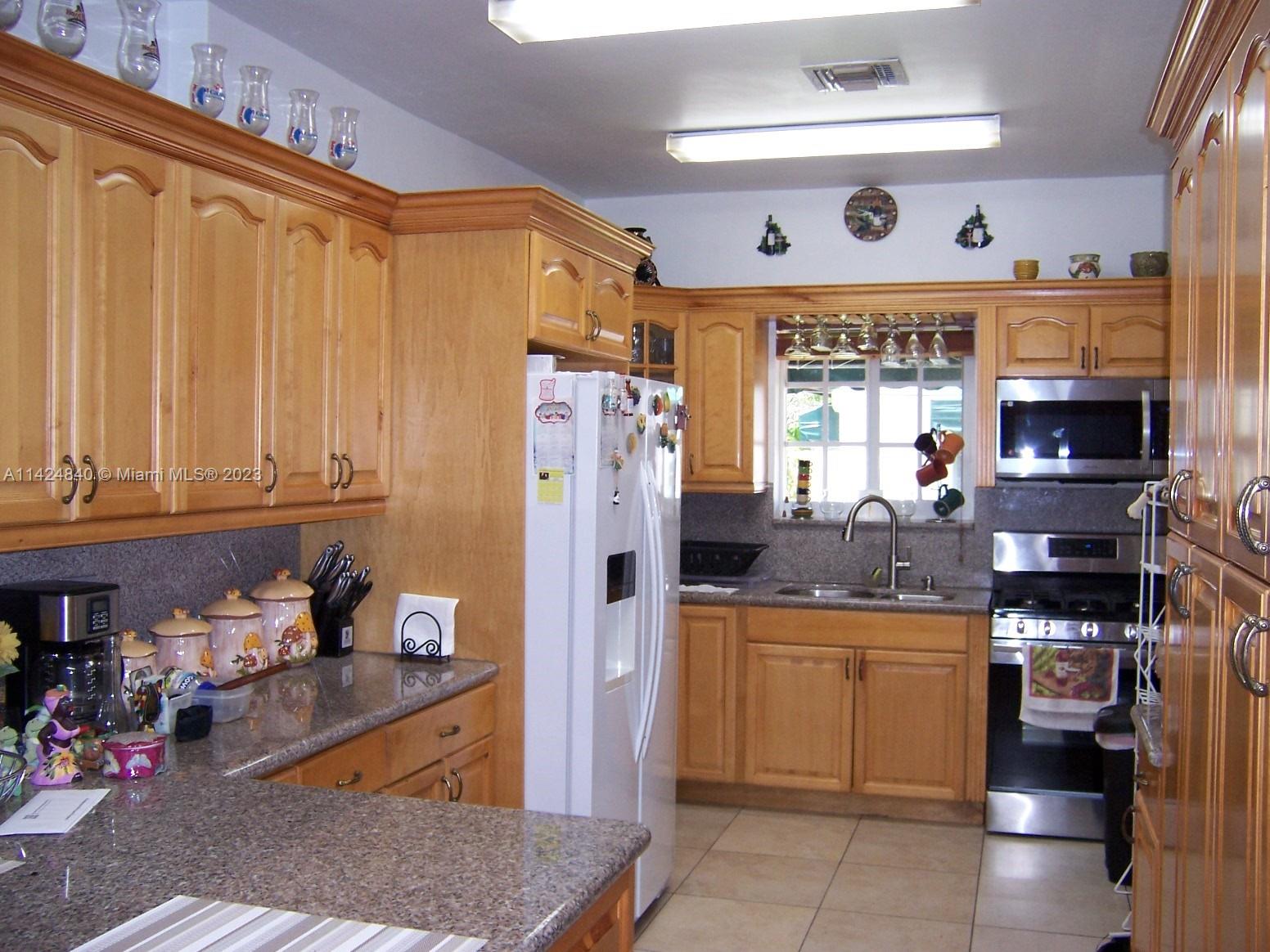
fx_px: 1211
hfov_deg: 55.4
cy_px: 476
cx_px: 635
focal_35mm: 33
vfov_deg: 42.9
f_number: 2.8
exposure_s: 1/60
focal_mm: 5.5
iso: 140
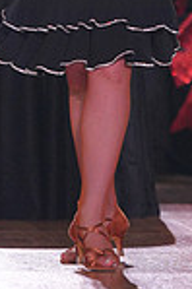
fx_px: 3969
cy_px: -56
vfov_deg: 4.2
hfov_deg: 2.8
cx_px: 257
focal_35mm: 495
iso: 1250
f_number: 4
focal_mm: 127
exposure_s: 1/500
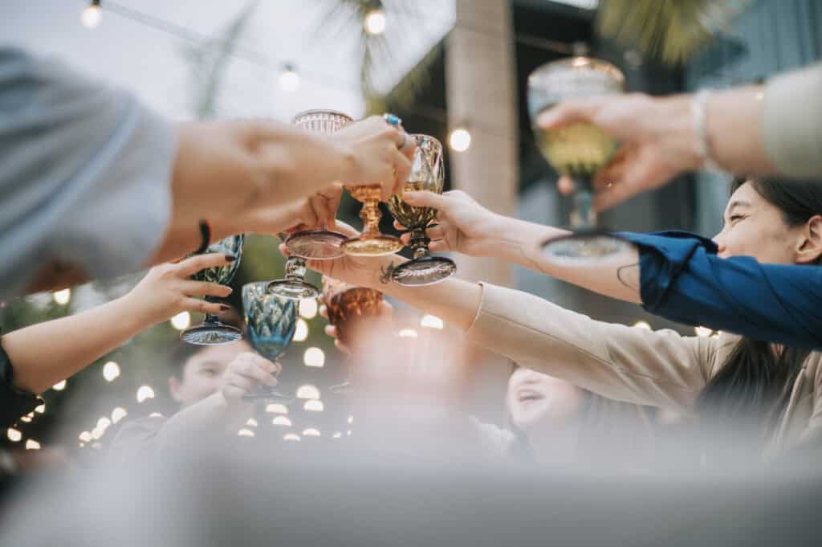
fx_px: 1141
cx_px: 411
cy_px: 274
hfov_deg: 39.6
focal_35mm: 50
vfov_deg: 26.9
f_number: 1.4
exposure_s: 1/400
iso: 200
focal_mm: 50
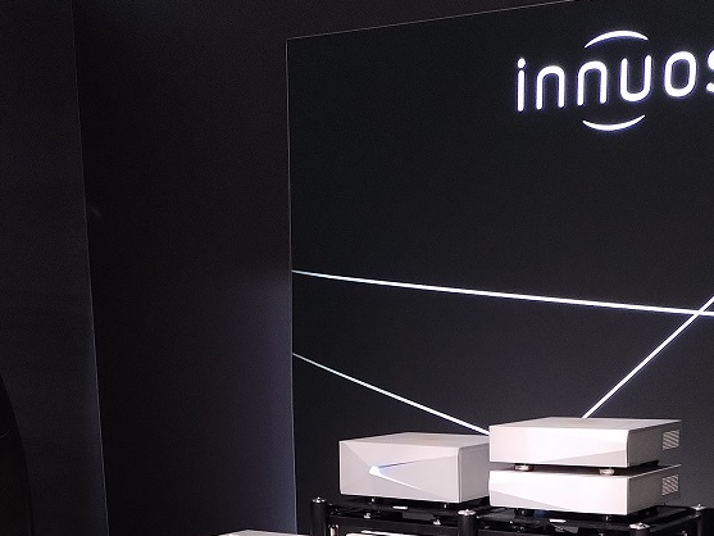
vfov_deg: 19.5
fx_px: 1485
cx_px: 460
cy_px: 611
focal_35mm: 72
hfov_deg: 26.9
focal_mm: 4.75
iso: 595
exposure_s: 1/25
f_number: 1.8
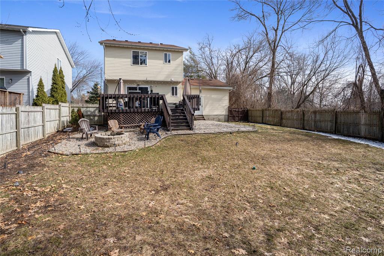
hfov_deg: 96.8
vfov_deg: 73.7
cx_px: 192
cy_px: 128
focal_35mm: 16
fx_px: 171
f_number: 6.3
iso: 100
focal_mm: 16
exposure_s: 1/250
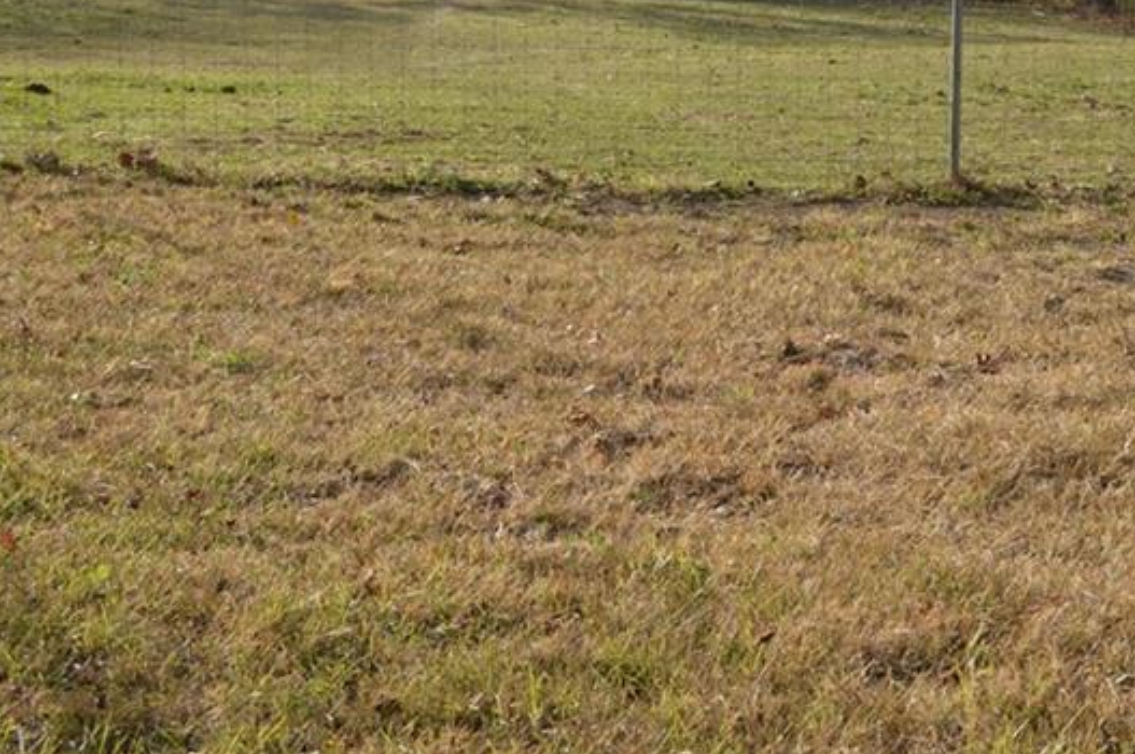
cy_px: 60
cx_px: 754
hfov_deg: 28.7
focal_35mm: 70
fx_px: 2204
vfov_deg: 19.0
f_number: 8
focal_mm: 24
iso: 100
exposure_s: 1/250
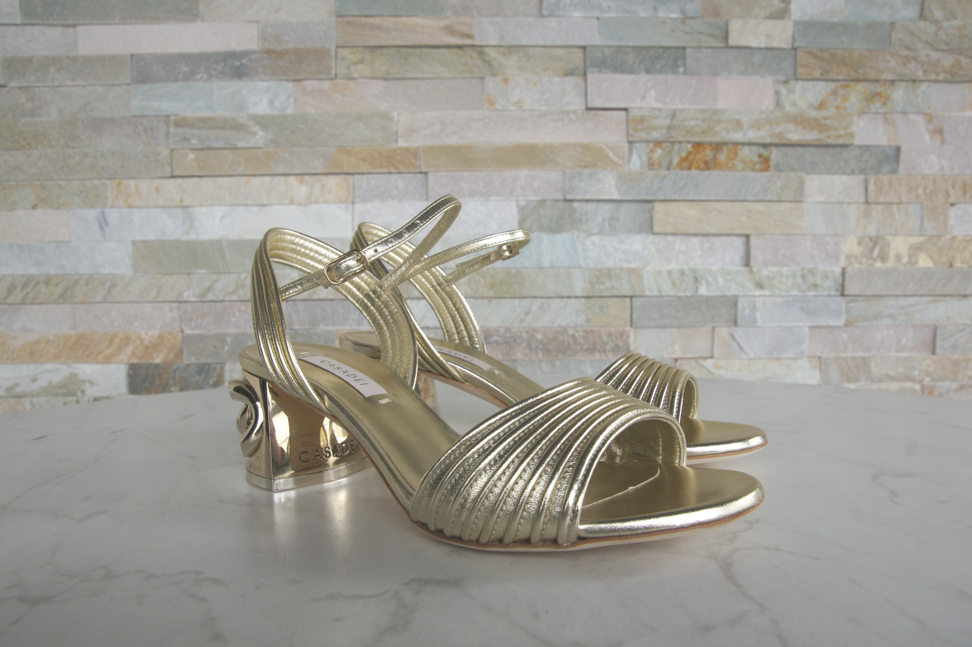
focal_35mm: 26
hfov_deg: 70.5
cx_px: 486
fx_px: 688
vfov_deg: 50.4
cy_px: 324
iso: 200
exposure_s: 1/60
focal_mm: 17
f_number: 9
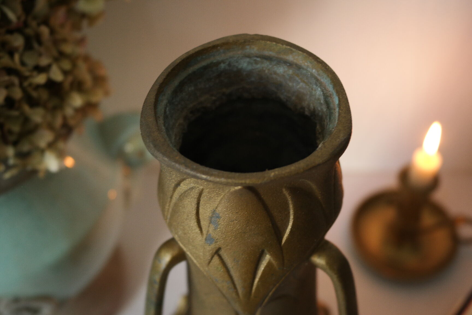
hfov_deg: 40.3
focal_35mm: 49
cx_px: 236
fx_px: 642
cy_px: 158
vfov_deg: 27.5
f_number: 6.3
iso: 800
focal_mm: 32
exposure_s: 1/30
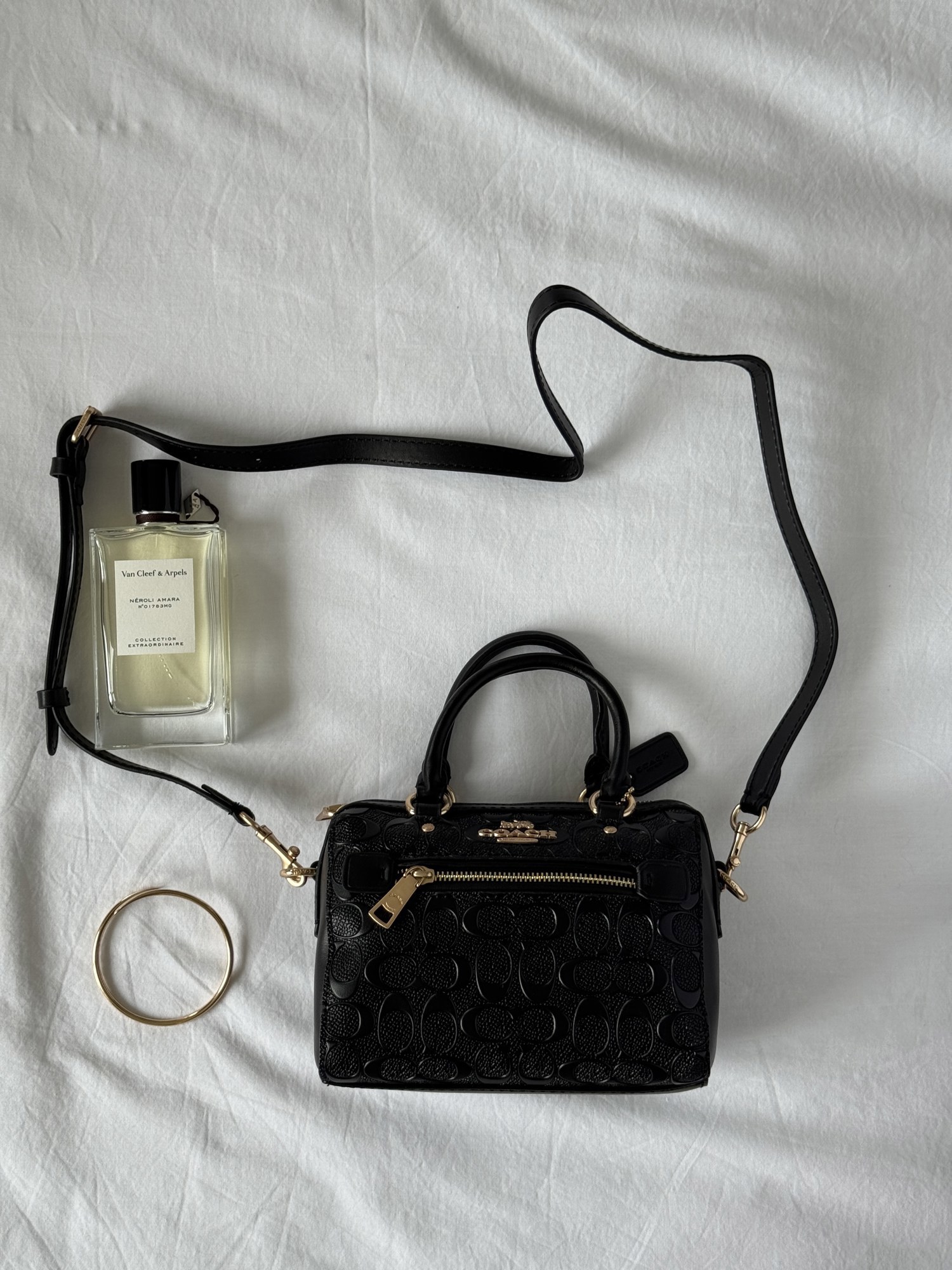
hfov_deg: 30.3
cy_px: 635
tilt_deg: -88.2
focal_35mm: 48
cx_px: 476
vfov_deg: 39.7
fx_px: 1760
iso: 50
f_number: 1.78
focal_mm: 6.76
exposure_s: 1/144
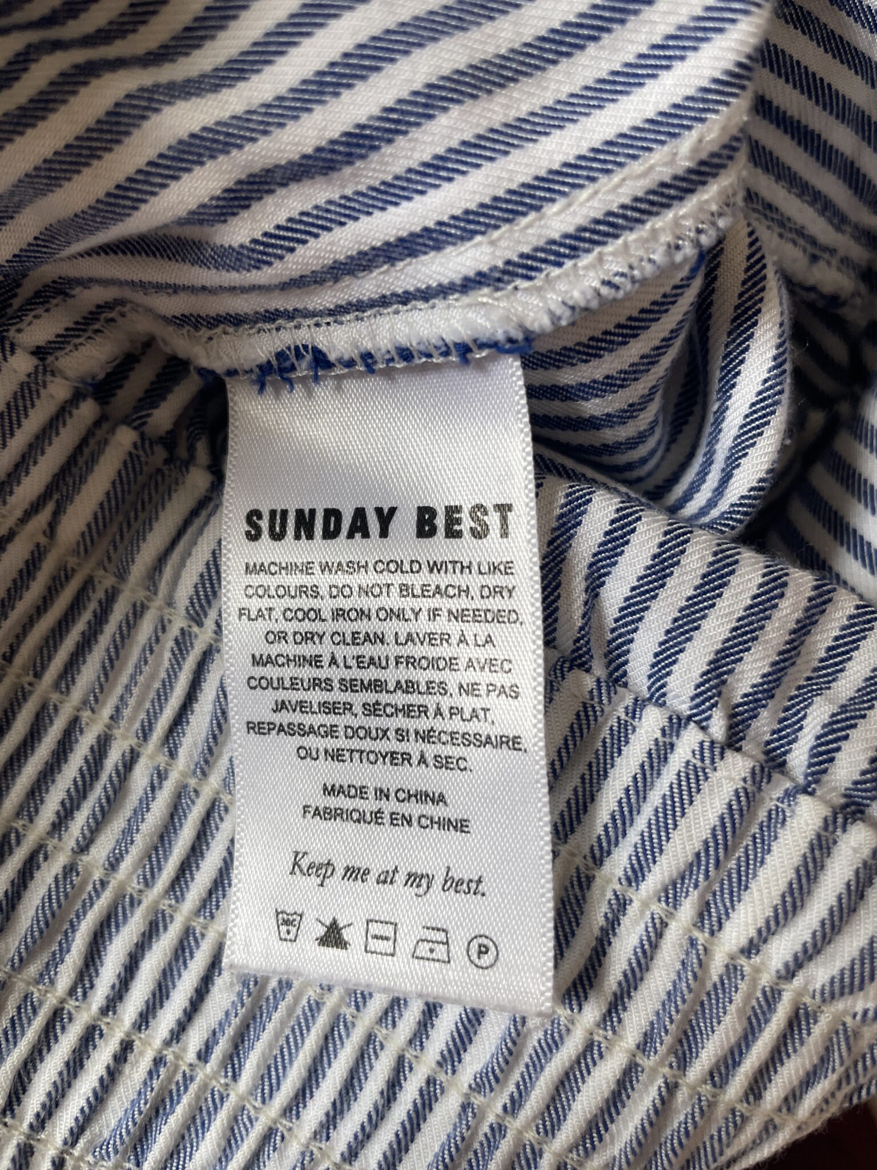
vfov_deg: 67.3
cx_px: 438
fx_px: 878
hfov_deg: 53.1
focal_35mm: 26
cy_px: 585
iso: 80
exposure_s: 1/121
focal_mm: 4.2
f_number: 1.6
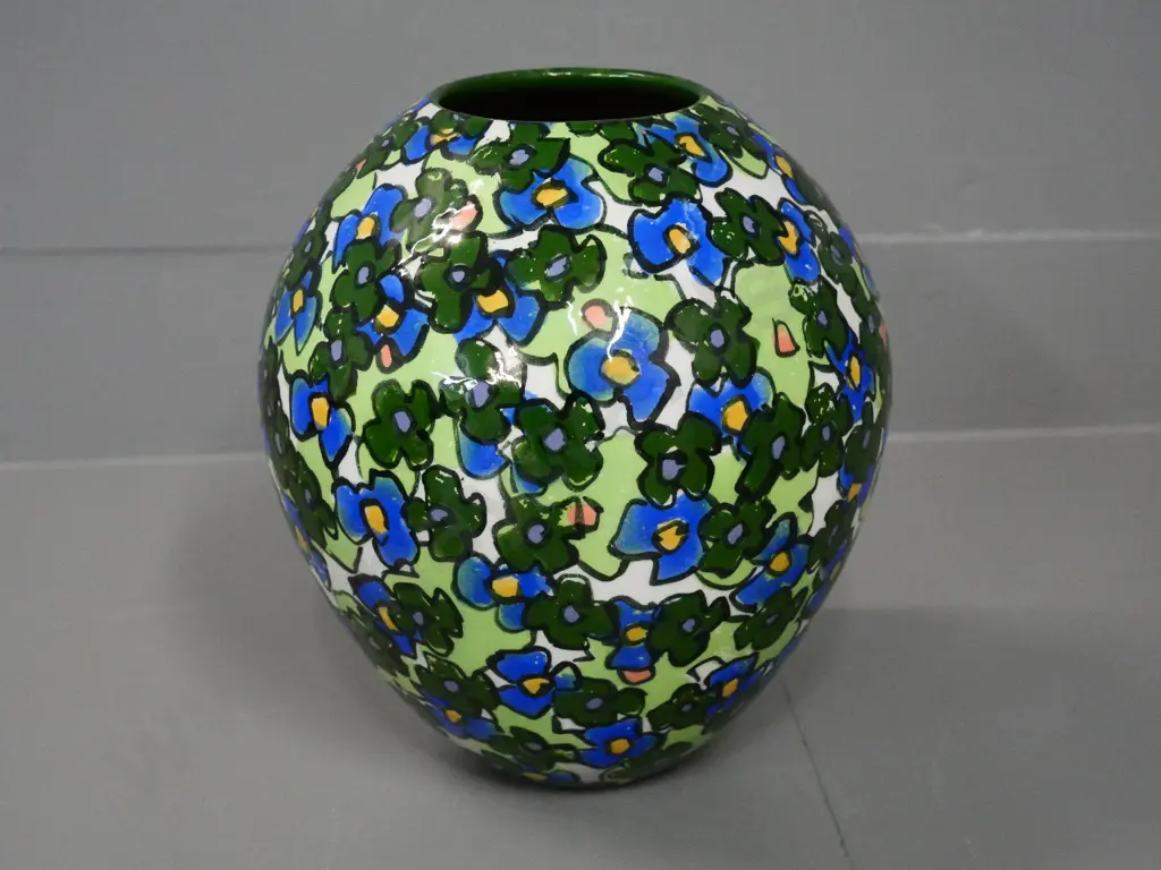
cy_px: 435
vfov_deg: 24.4
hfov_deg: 32.2
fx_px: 2012
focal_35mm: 60
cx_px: 580
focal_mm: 30
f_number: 5
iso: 3200
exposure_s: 1/100
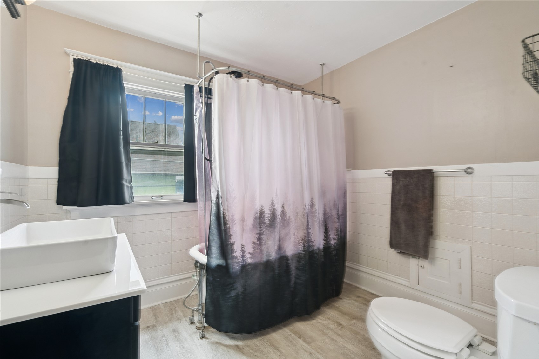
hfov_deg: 96.7
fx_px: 240
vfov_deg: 73.7
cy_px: 180
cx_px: 270
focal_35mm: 16
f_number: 10
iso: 400
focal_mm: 16
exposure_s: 1/6
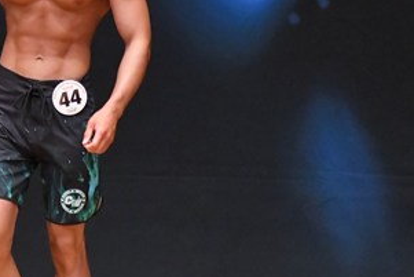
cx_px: -31
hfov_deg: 2.7
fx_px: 8882
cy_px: 123
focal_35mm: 772
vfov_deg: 1.8
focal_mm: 200
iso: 8000
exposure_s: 1/400
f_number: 5.6
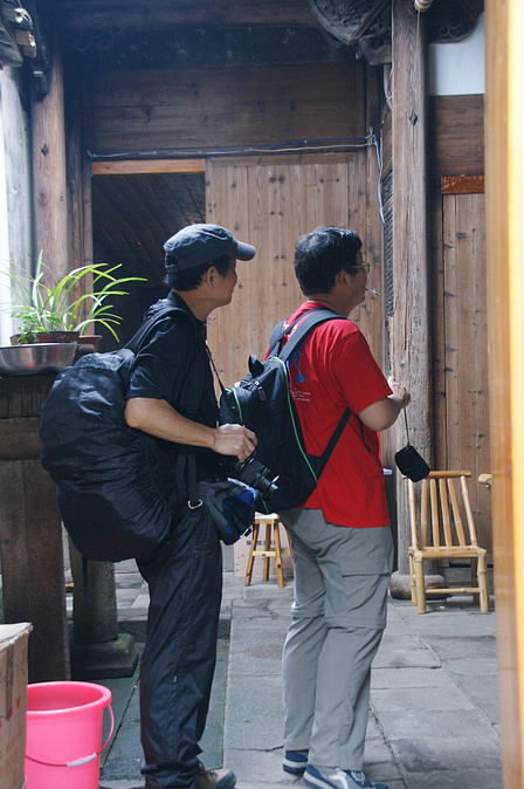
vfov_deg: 36.6
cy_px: 406
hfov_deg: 24.8
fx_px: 1193
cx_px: 253
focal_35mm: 55
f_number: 4.5
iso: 400
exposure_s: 1/50
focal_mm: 35
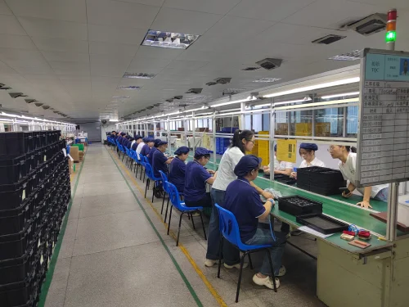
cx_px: 204
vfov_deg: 58.9
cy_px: 154
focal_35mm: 23
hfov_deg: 73.9
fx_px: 272
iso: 941
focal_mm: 5.52
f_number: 1.9
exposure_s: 1/60
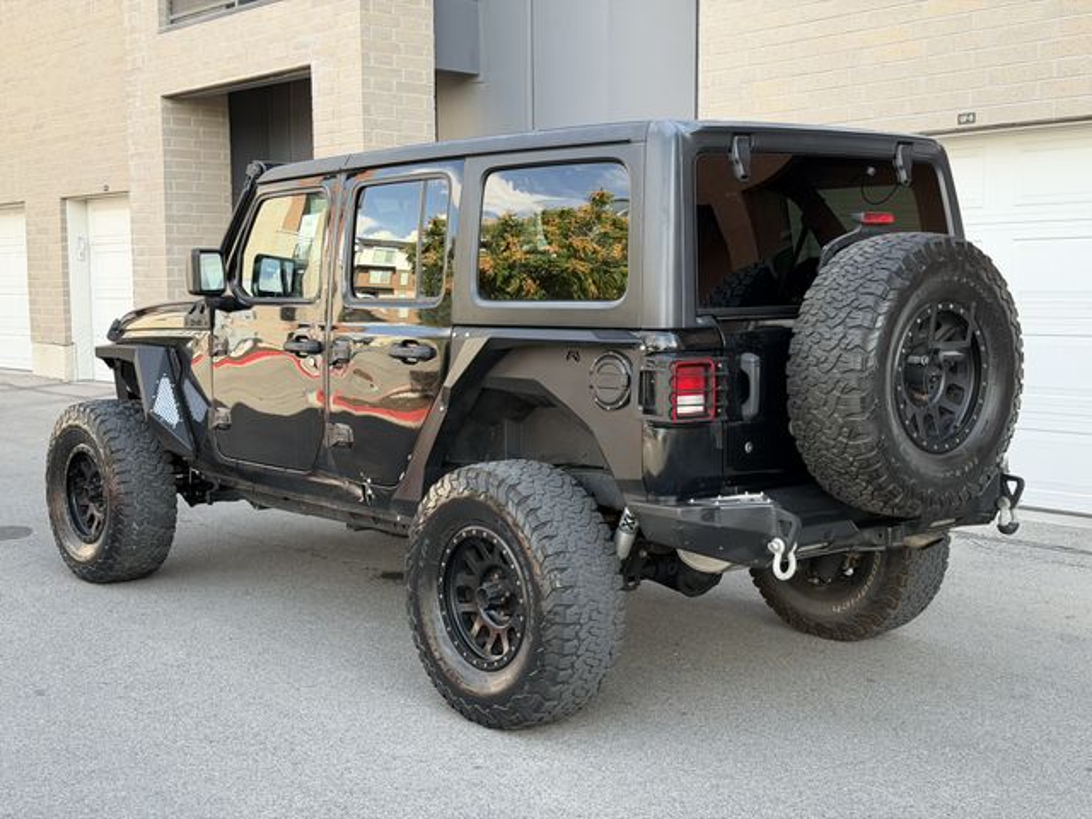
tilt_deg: -4.8
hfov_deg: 39.7
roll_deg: +0.6
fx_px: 1514
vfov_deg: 30.3
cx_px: 546
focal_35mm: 48
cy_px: 410
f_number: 1.78
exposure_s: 1/370
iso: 80
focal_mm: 6.76
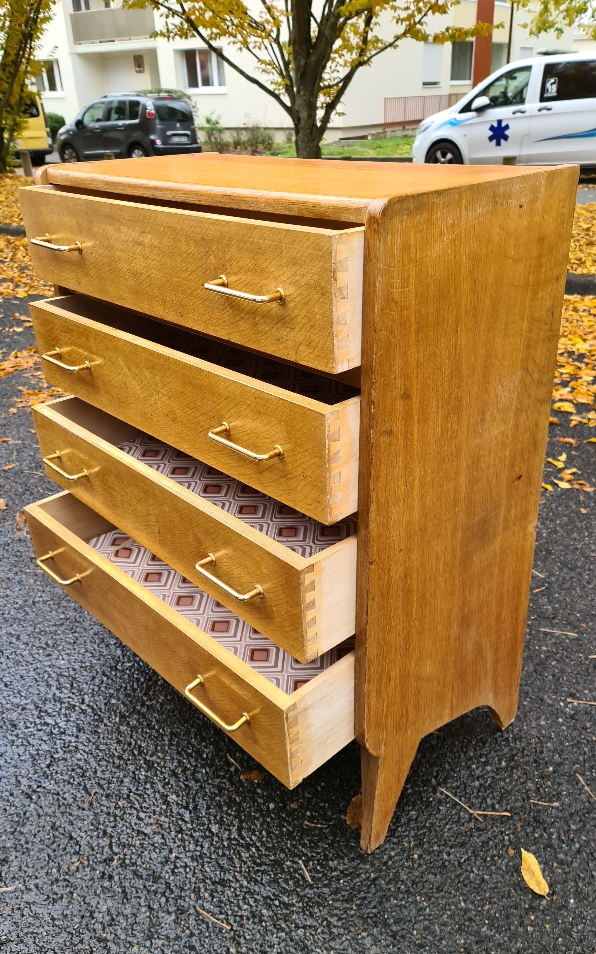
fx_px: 728
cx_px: 310
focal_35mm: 28
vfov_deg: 66.4
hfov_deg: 44.5
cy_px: 498
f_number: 1.8
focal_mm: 7
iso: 50
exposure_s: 1/100
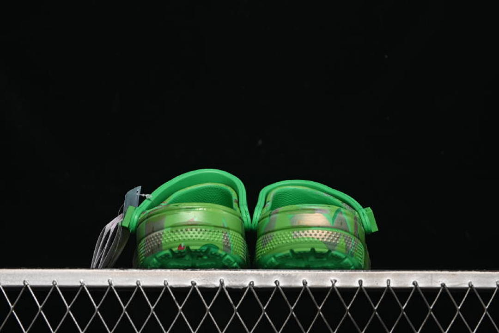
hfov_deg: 27.0
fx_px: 1040
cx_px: 250
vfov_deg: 18.2
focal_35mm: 75
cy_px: 166
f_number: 6.3
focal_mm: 50
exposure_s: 1/60
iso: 160
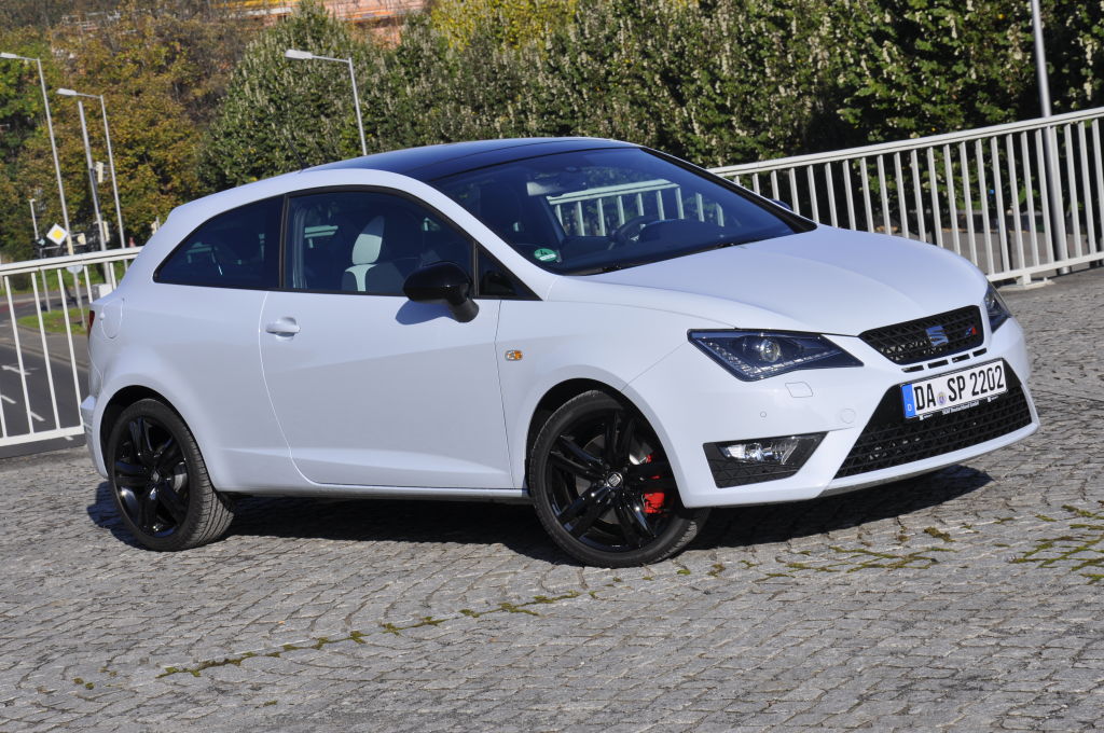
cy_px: 366
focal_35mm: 99
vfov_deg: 13.8
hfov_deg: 20.6
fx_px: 3032
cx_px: 552
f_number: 10
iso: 200
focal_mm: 66
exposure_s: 1/400
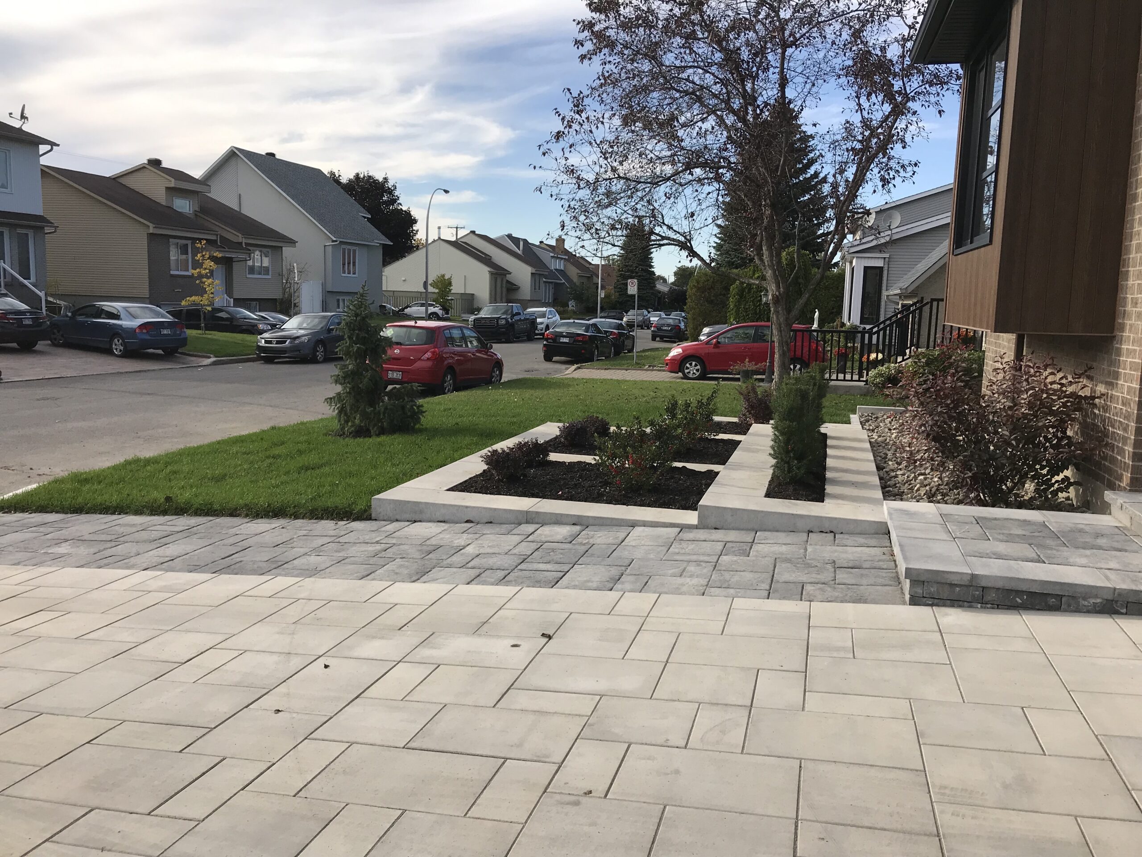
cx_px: 571
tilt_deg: -7.6
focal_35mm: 28
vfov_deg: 49.7
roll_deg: -1.2
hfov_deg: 63.4
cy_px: 428
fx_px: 924
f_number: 1.8
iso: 20
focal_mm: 3.99
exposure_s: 1/1520
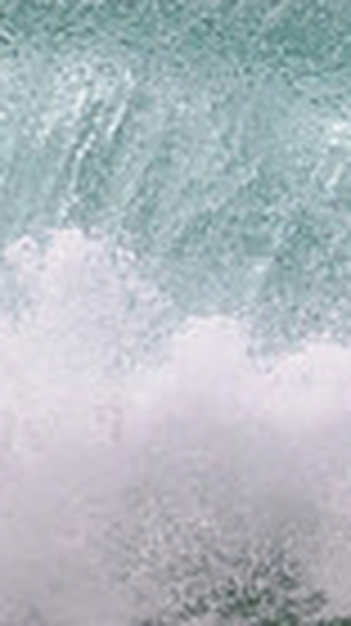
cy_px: 92
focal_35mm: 3490
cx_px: 1179
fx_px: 57851
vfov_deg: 0.6
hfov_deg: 0.3
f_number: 11
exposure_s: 1/2000
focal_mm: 800
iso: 1000
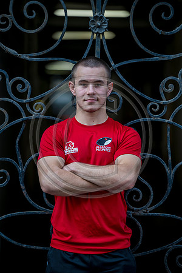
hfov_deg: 8.3
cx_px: 91
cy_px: 136
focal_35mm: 165
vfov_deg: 12.5
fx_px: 1251
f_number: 2.8
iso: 125
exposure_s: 1/250
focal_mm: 165
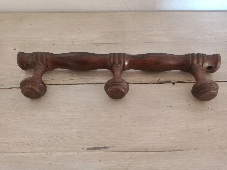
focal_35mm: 27
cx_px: 114
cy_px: 85
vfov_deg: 51.4
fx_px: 177
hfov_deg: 65.3
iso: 743
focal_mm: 3.54
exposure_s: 1/25
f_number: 2
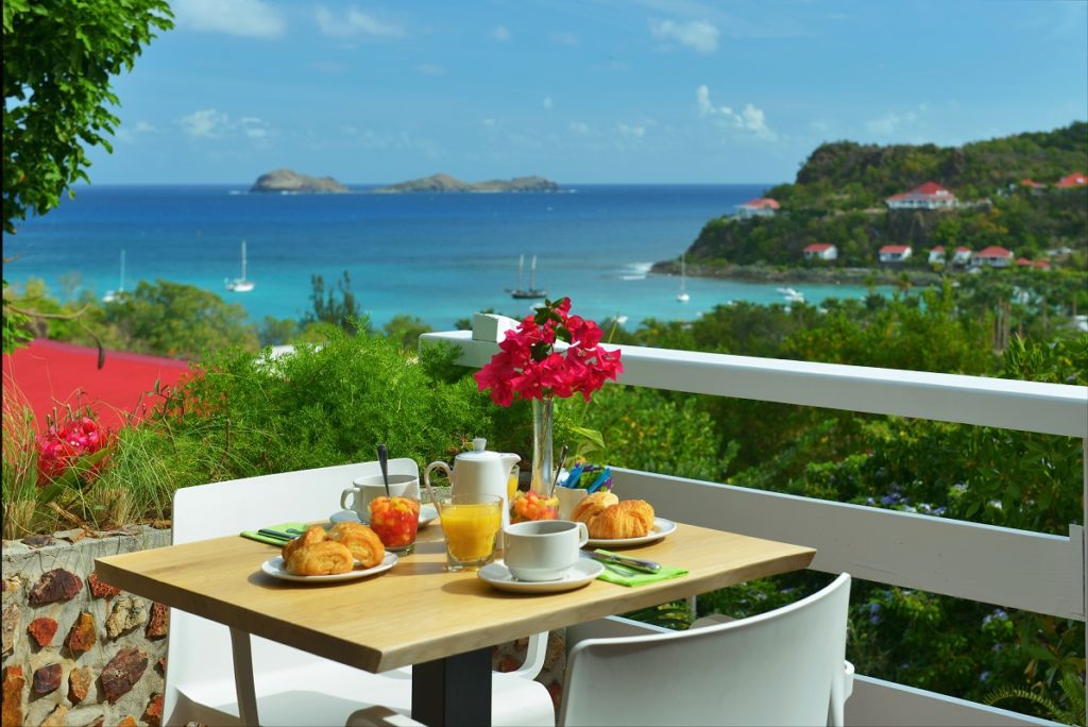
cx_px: 544
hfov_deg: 38.2
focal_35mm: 52
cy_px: 364
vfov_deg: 26.0
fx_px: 1572
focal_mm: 52
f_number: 6.3
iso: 100
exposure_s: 1/160
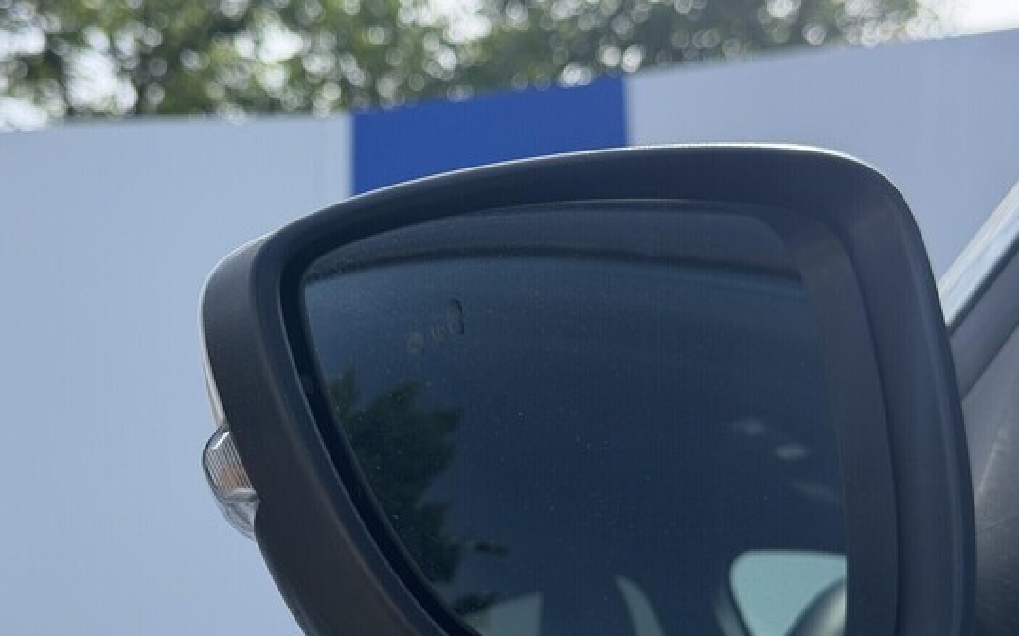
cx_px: 504
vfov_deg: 24.8
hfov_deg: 38.9
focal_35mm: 52
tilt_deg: +16.4
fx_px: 1444
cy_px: 361
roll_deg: +2.7
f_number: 1.78
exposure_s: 1/1838
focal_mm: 6.76
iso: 100
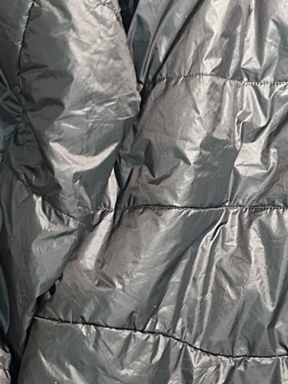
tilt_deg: -59.8
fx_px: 1055
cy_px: 165
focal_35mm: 95
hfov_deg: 15.2
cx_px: 296
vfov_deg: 20.6
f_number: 1.5
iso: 500
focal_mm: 5.7
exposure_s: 1/50
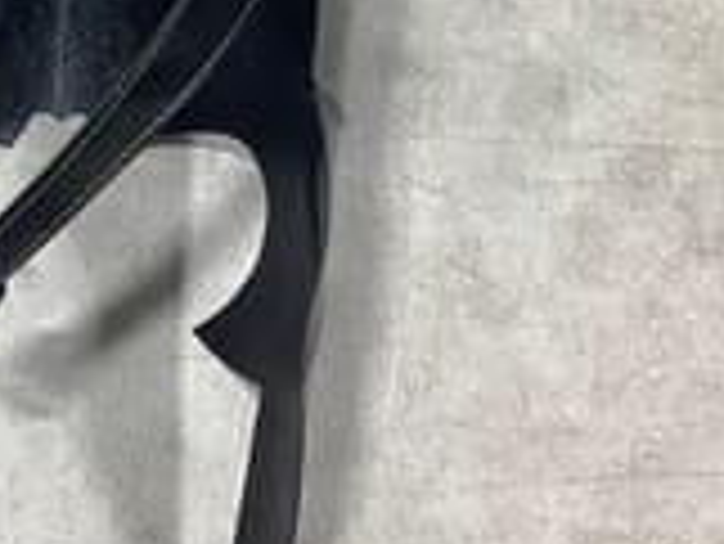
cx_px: -13
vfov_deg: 14.8
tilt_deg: -69.8
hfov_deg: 19.8
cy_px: -133
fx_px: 2009
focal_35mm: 96
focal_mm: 3.3
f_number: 2.4
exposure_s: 1/100
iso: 80
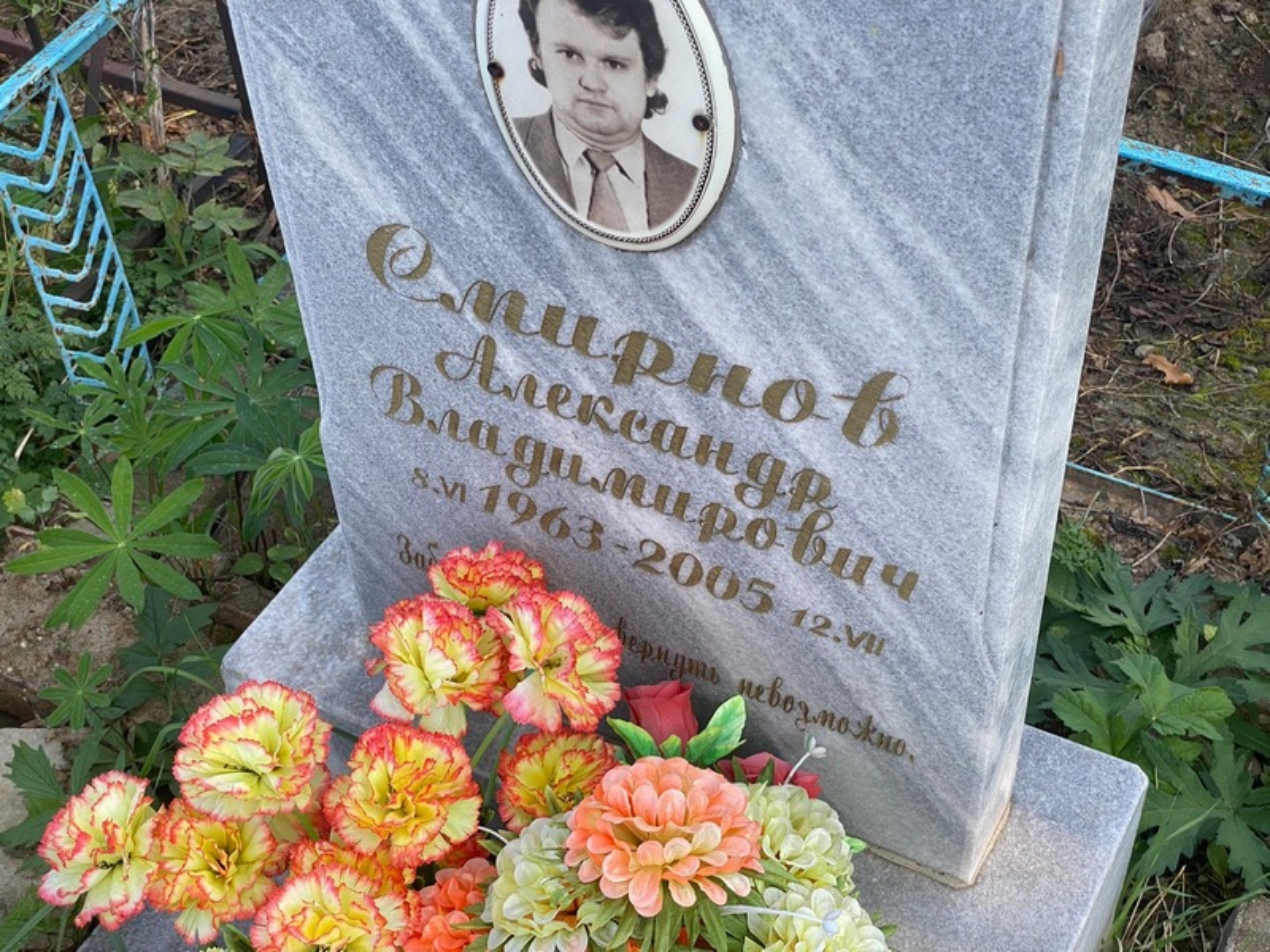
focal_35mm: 52
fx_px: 1908
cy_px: 476
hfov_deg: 36.8
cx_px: 635
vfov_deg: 28.0
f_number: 2
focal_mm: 6
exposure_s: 1/256
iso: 20
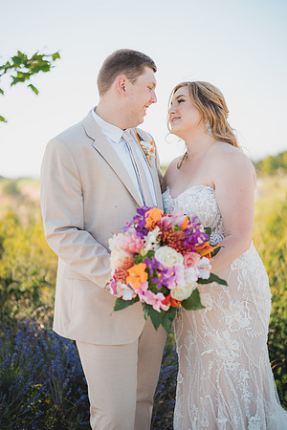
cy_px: 215
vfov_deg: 39.6
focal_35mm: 50
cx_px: 144
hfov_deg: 27.0
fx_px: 598
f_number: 1.4
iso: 125
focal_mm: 50
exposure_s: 1/1600
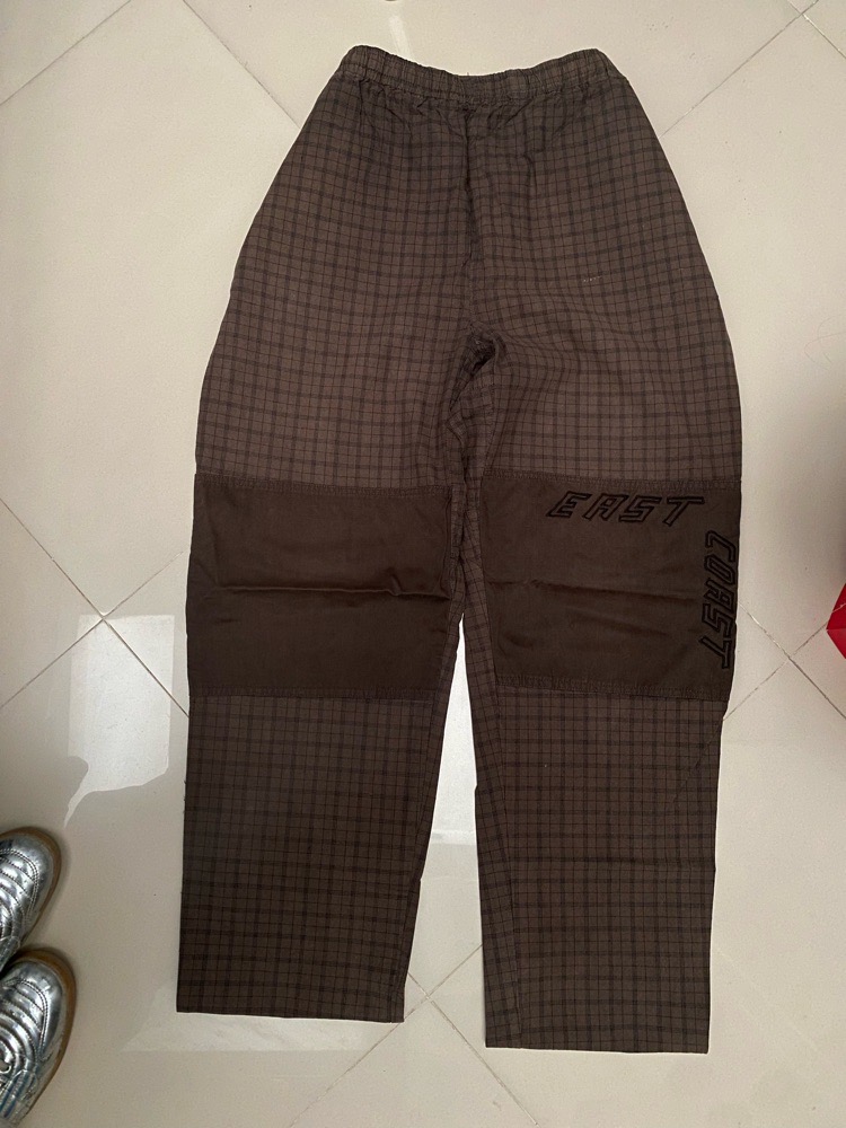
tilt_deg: -84.5
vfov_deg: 67.3
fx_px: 847
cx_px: 423
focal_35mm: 26
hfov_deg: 53.1
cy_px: 564
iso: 320
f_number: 1.8
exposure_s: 1/60
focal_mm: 4.25
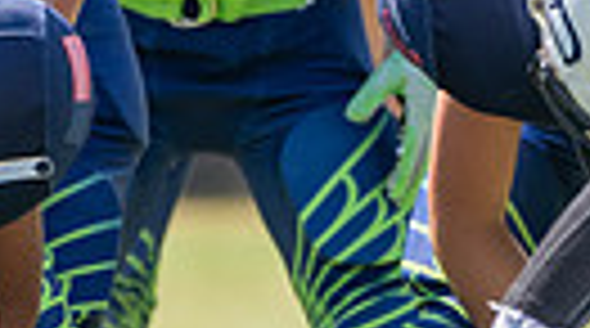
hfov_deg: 1.6
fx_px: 21057
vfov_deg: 0.9
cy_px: 278
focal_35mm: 1349
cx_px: 40
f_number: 5.6
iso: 400
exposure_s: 1/1250
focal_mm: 215
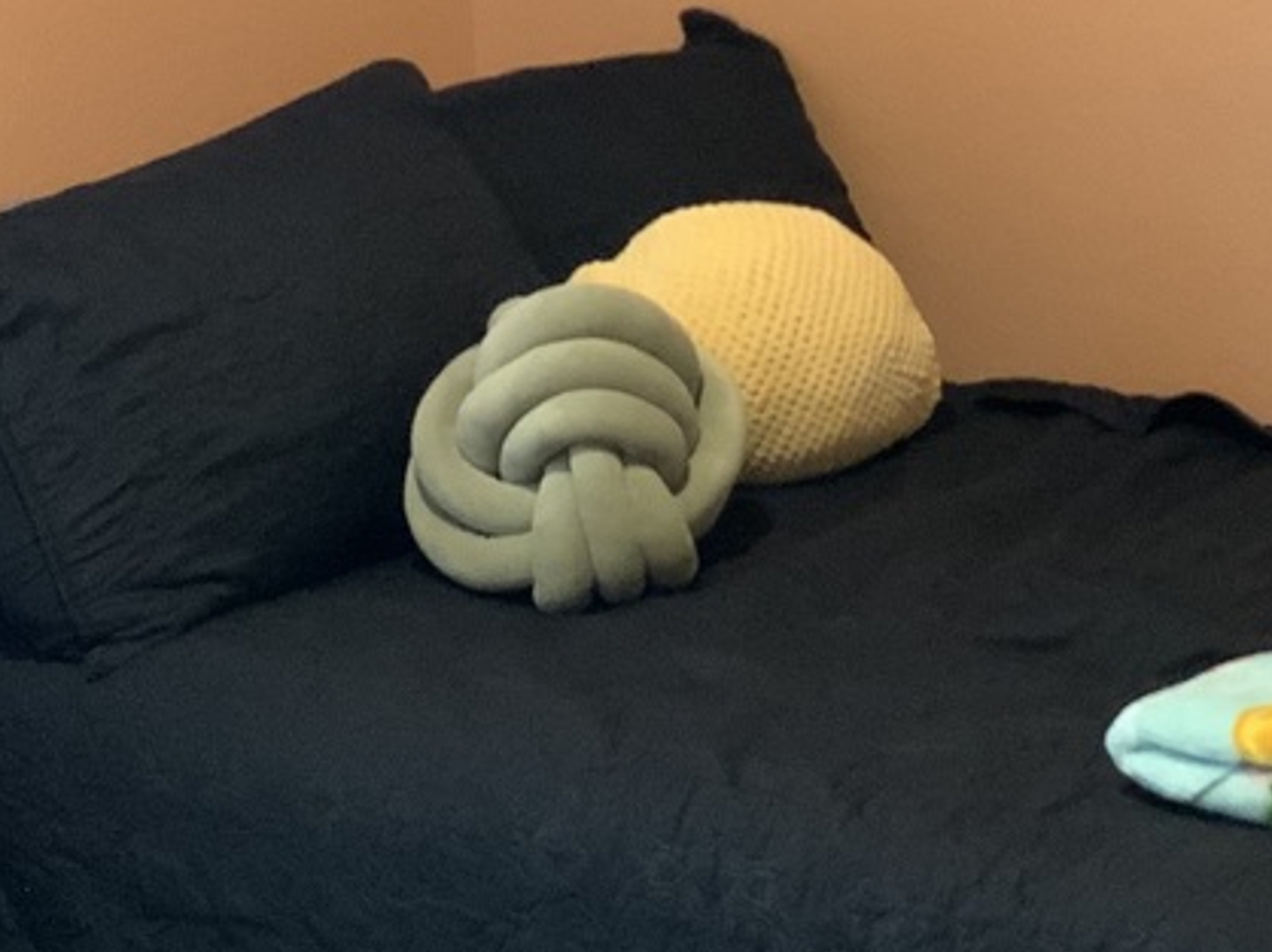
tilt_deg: -5.7
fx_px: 3672
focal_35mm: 100
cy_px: -134
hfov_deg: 19.6
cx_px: 718
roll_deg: +4.8
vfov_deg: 14.4
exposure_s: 1/40
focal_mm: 3
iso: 250
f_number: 1.8
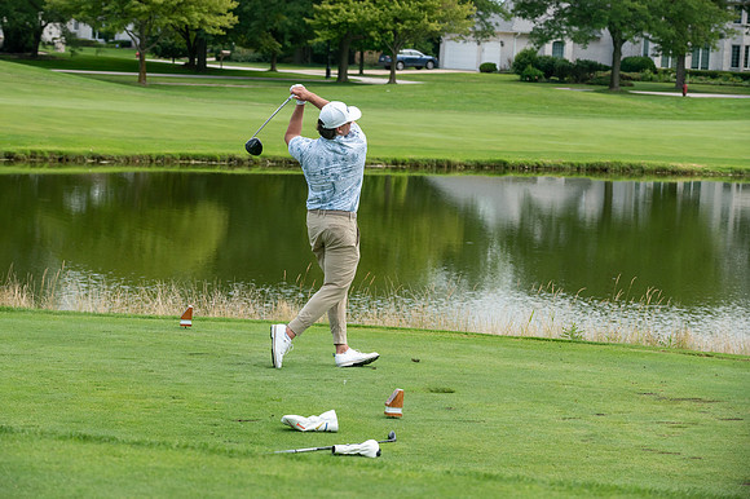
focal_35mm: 120
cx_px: 342
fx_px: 2495
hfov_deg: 17.1
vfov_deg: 11.4
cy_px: 227
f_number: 5
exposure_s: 1/2500
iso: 250
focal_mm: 110
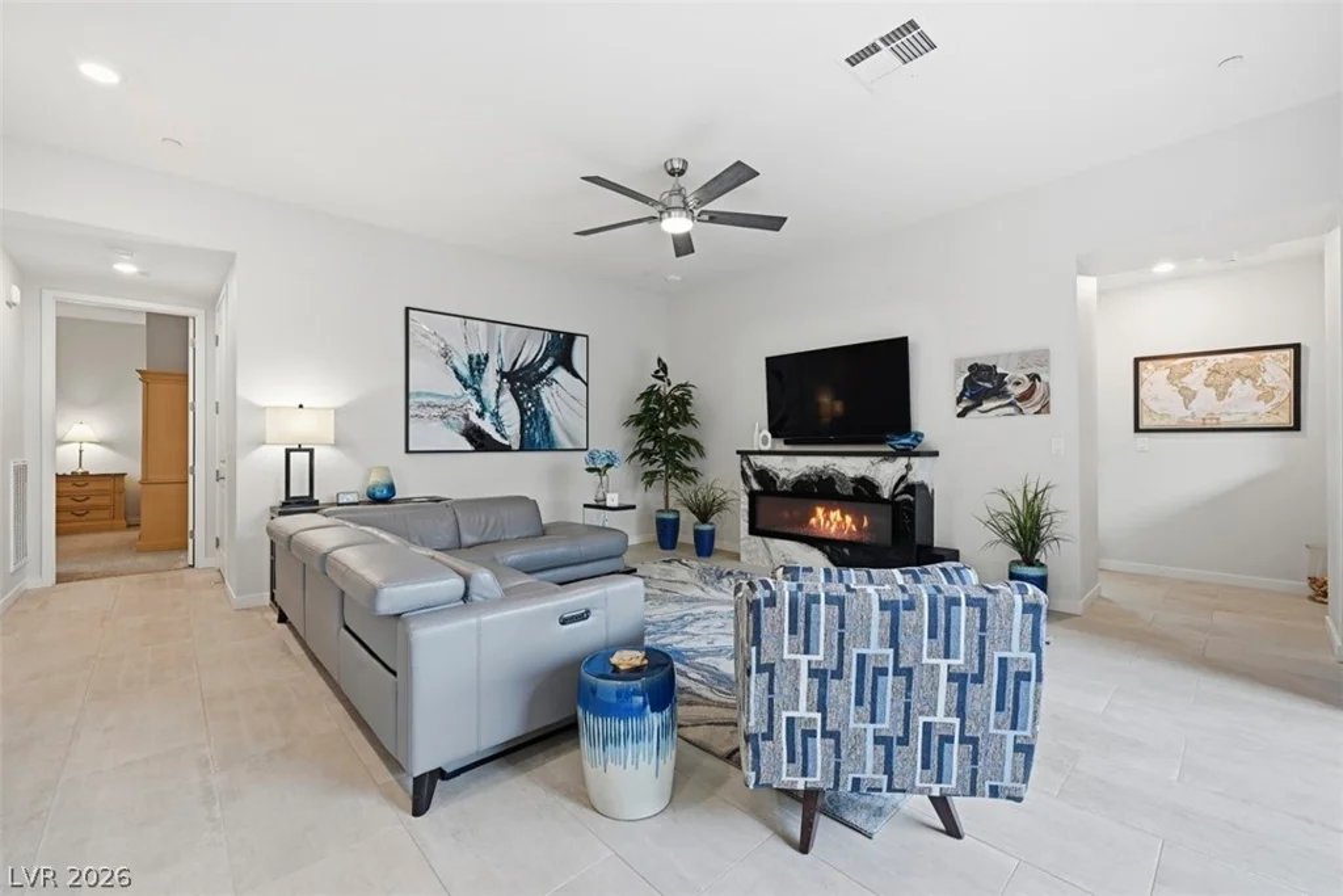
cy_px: 448
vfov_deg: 79.2
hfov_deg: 102.3
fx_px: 541
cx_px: 672
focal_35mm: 14
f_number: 9
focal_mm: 14.5
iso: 500
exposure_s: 1/50
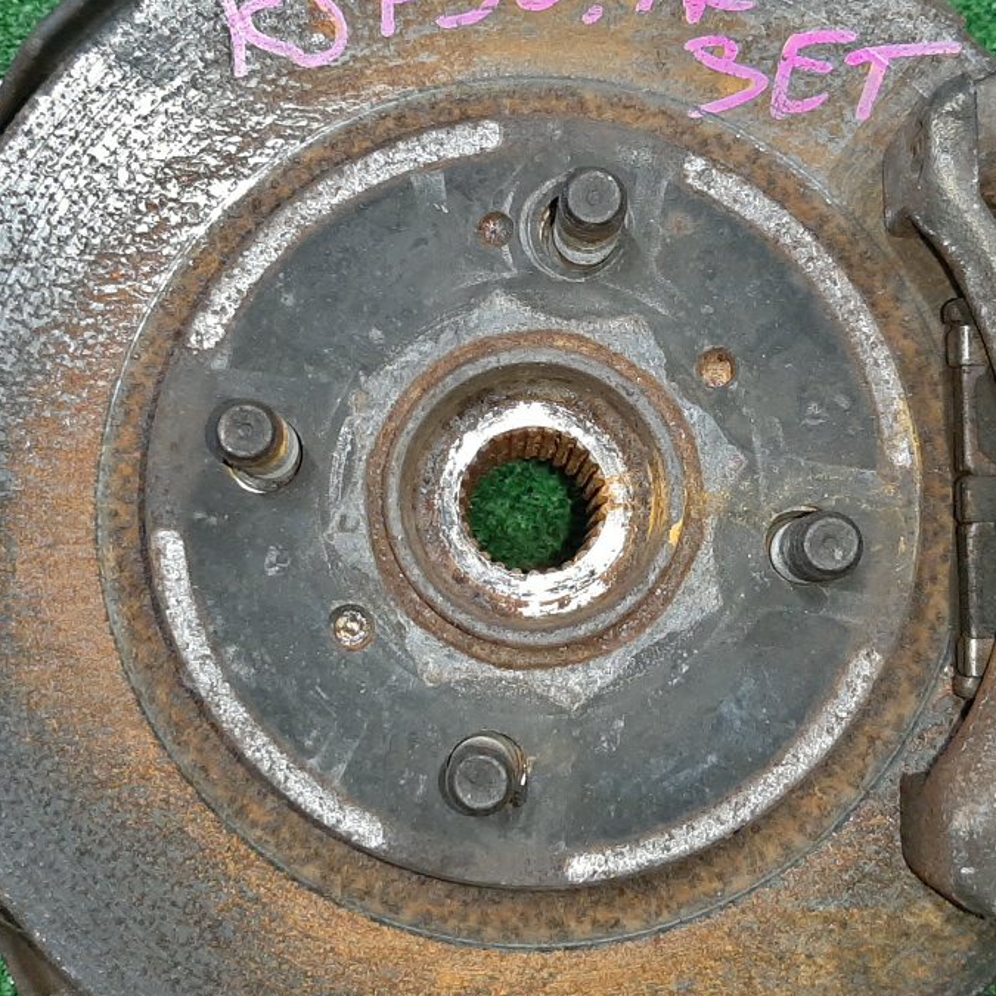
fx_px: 1595
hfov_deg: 34.7
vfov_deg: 34.7
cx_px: 477
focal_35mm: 49
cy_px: 528
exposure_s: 1/50
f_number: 1.7
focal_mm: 3.93
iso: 215
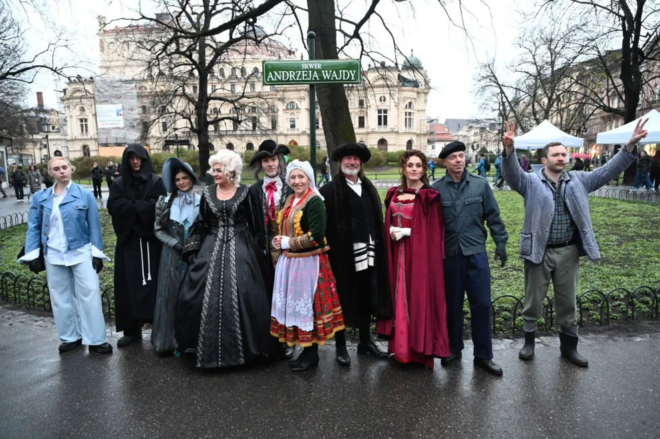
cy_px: 220
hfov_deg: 73.8
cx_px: 330
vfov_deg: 53.1
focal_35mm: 24
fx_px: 440
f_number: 4
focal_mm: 24
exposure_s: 1/60
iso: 3200
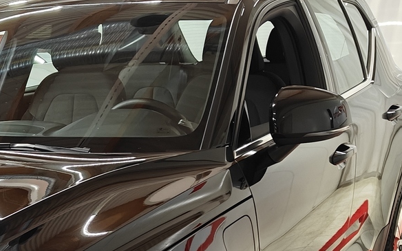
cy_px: 321
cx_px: -4
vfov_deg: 15.4
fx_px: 887
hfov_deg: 24.3
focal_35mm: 81
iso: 80
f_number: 1.8
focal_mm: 5.59
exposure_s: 1/50
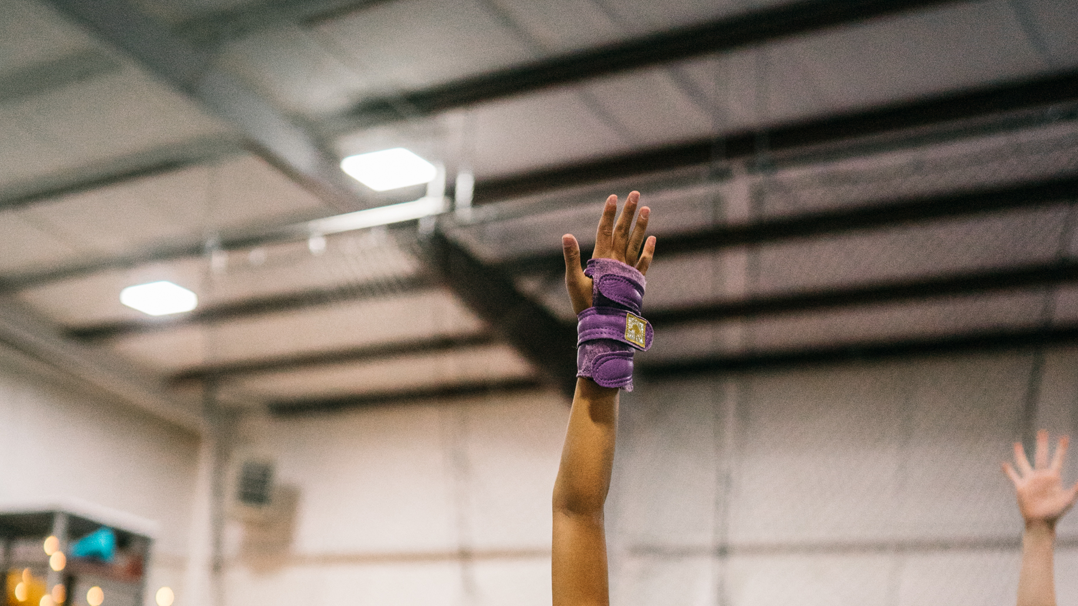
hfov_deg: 34.9
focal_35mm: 60
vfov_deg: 18.8
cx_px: 497
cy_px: 751
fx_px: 1715
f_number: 1.4
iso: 2500
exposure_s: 1/1000
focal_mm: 35
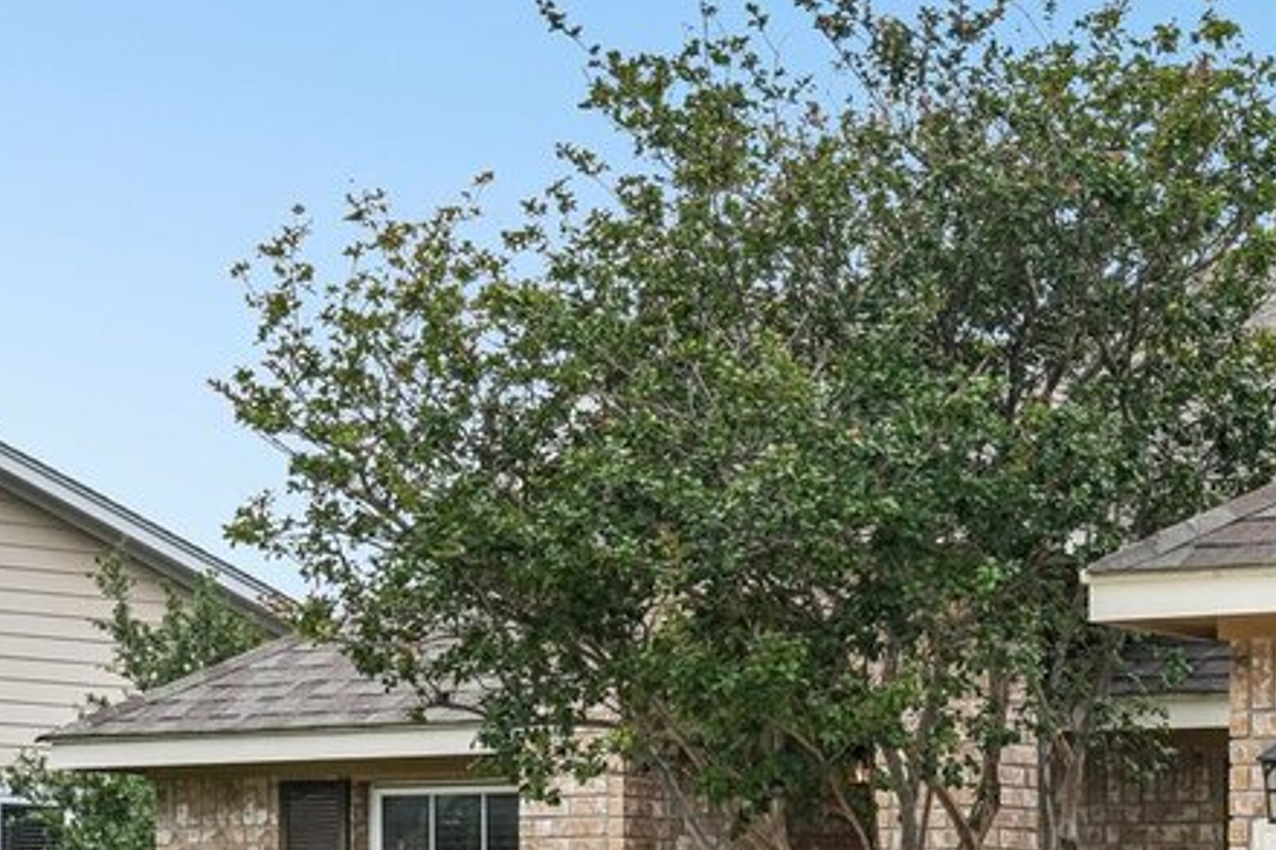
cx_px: 1798
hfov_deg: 15.0
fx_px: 4570
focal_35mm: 129
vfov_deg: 10.5
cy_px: 986
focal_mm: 35
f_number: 8
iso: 200
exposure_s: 1/500
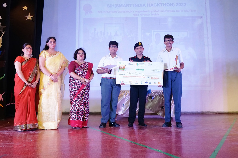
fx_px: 205
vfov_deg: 42.3
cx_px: 119
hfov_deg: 60.3
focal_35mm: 31
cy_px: 79
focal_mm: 31
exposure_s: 1/160
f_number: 8
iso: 10000
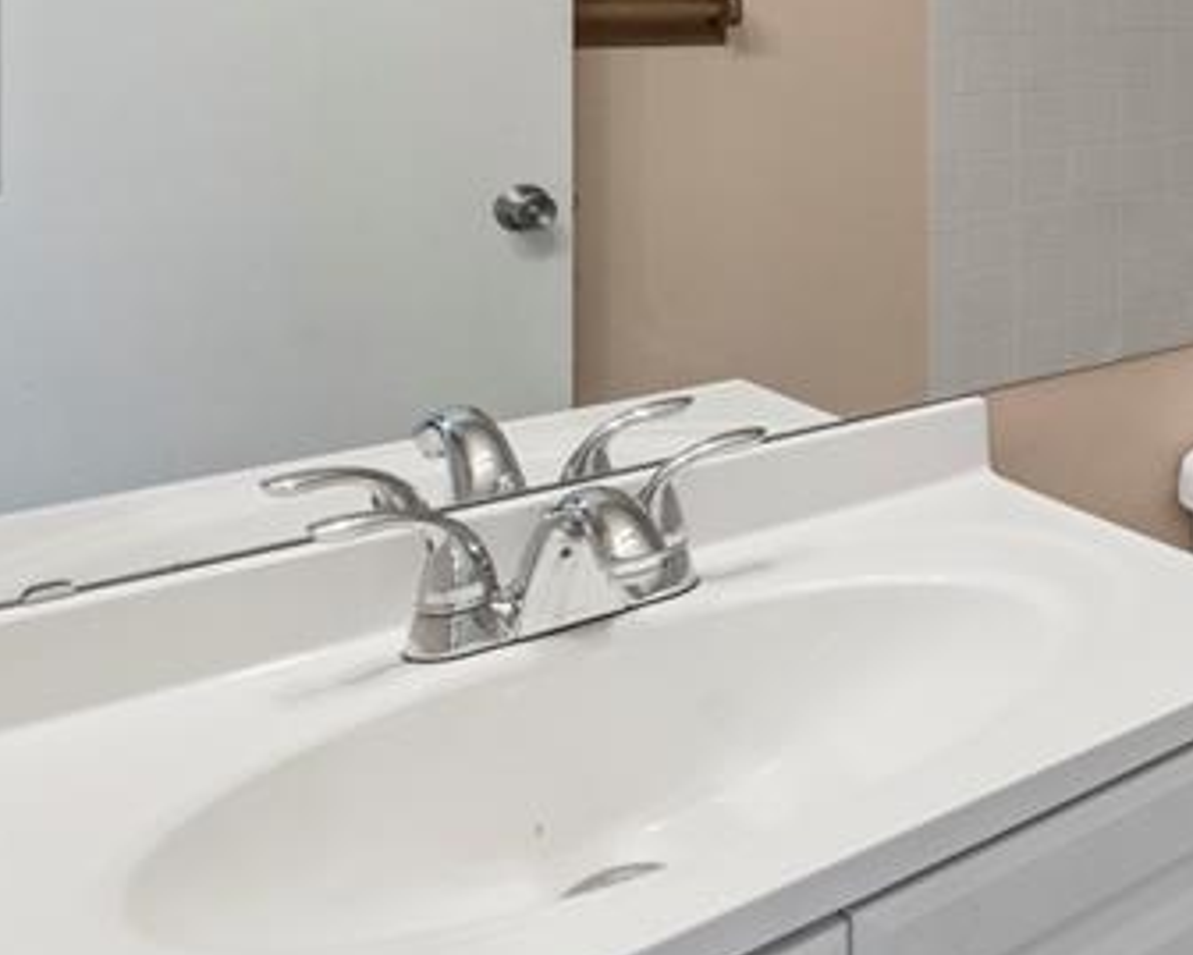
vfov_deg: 34.0
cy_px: -4
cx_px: 1633
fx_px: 1413
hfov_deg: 31.8
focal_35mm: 40
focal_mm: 14
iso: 640
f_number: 8
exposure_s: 1/10
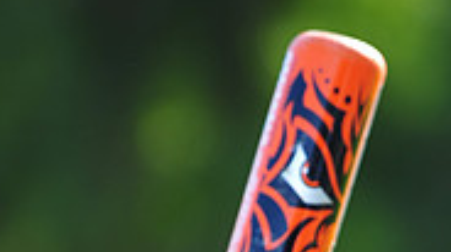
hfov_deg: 3.7
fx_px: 6916
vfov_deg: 2.1
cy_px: 639
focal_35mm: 579
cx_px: 218
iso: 200
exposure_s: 1/320
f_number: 4.5
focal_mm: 175
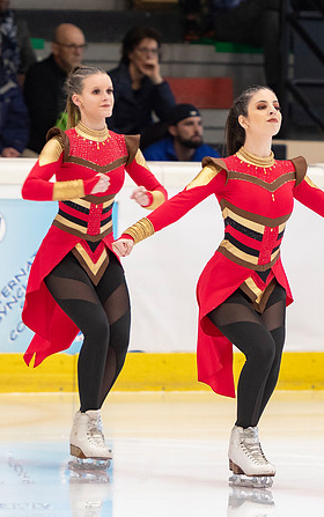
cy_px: 212
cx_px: 275
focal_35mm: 457
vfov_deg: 4.6
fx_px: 6446
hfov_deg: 2.9
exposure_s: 1/200
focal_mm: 160
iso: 800
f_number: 3.2
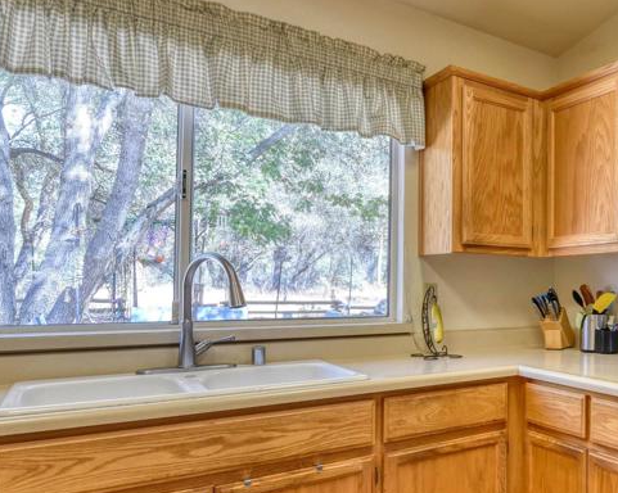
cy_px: 290
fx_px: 548
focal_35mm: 30
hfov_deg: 47.7
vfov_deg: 48.2
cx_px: 631
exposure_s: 1/8
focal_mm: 15
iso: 400
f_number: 11
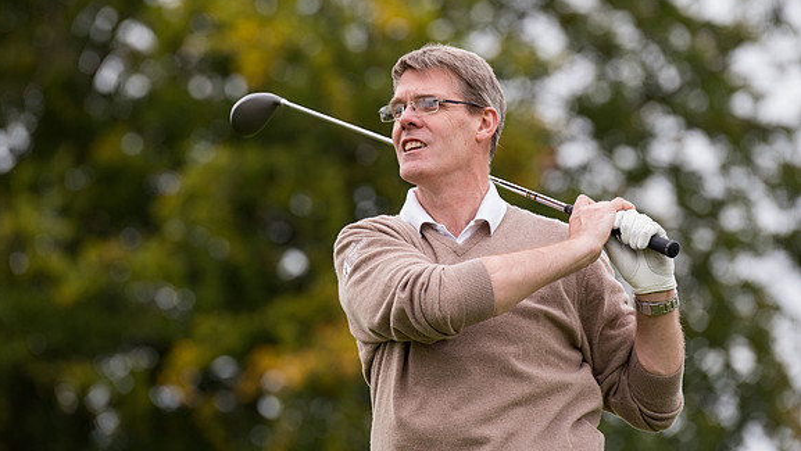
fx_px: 5651
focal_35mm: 266
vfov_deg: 4.6
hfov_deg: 8.1
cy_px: 184
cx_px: 382
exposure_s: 1/1600
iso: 640
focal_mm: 200
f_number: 4
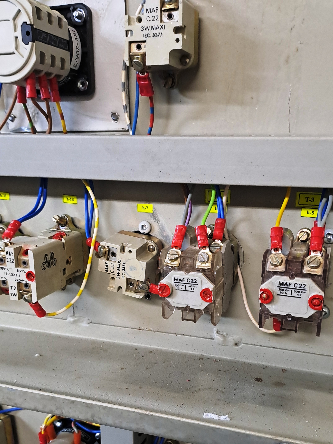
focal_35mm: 35
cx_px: 167
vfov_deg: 52.0
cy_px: 279
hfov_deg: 40.7
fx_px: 449
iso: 250
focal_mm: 4.65
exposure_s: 1/33
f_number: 1.8
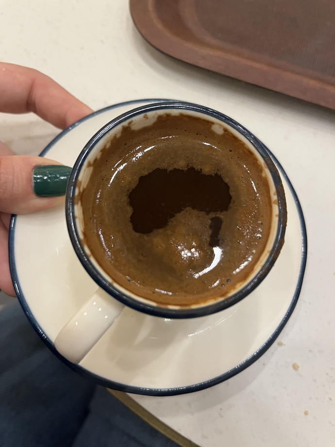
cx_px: 168
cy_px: 224
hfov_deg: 53.1
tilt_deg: -74.7
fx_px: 335
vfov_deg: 67.3
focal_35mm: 26
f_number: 1.6
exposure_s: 1/50
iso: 400
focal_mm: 5.1
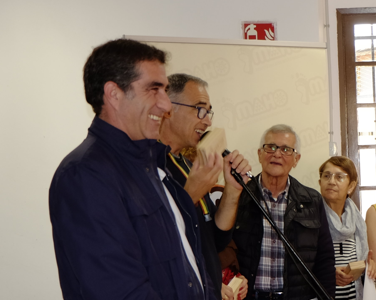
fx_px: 1024
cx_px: 371
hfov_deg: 20.2
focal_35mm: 92
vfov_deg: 16.7
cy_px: 208
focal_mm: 24.3
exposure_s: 1/45
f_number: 3.2
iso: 400
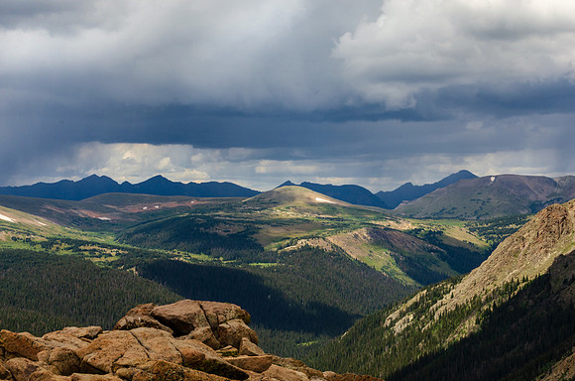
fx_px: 1315
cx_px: 288
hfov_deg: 24.7
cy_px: 190
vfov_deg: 16.5
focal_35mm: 82
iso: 200
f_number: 16
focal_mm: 55
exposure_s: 1/100
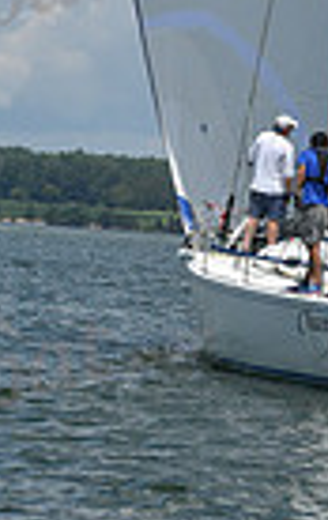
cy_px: -237
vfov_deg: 6.9
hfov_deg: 4.4
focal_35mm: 299
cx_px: 409
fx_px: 4250
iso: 320
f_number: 11
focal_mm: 70
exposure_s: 1/1000
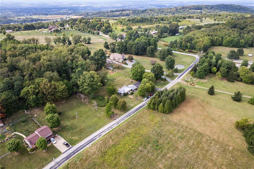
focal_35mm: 22
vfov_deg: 57.1
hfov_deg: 78.6
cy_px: 84
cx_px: 127
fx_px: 155
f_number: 2.8
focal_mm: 8.38
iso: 100
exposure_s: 1/730
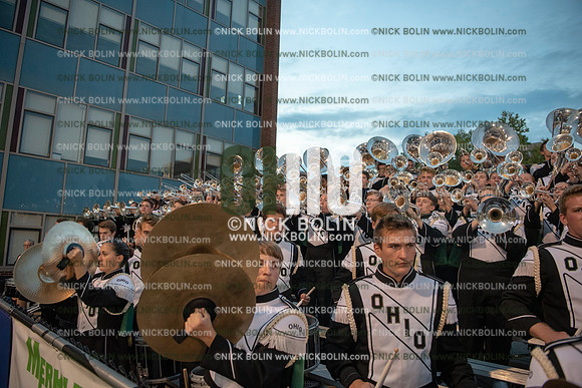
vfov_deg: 53.2
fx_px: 388
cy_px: 194
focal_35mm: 24
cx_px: 291
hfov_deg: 73.7
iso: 2000
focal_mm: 24
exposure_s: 1/250
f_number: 3.2
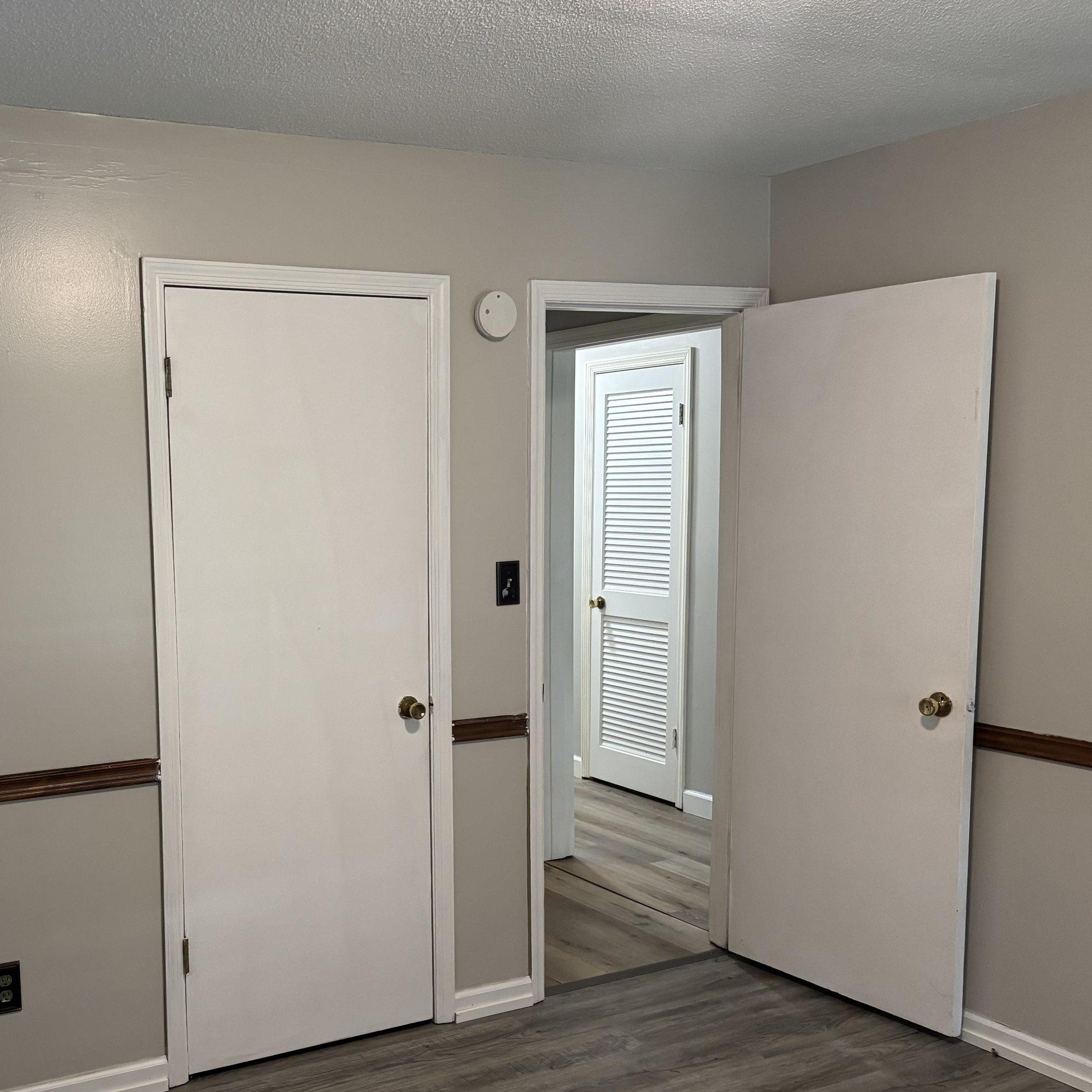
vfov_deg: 45.9
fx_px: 1285
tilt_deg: -7.5
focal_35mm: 36
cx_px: 265
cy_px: 631
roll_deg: +1.5
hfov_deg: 44.4
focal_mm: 5.96
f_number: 1.6
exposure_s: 1/60
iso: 320
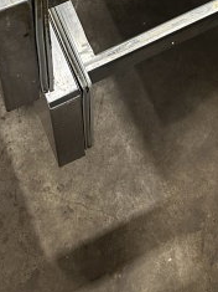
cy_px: -199
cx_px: 155
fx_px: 698
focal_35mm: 83
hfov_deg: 17.7
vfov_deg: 19.2
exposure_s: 1/65
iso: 250
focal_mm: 6.86
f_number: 1.78
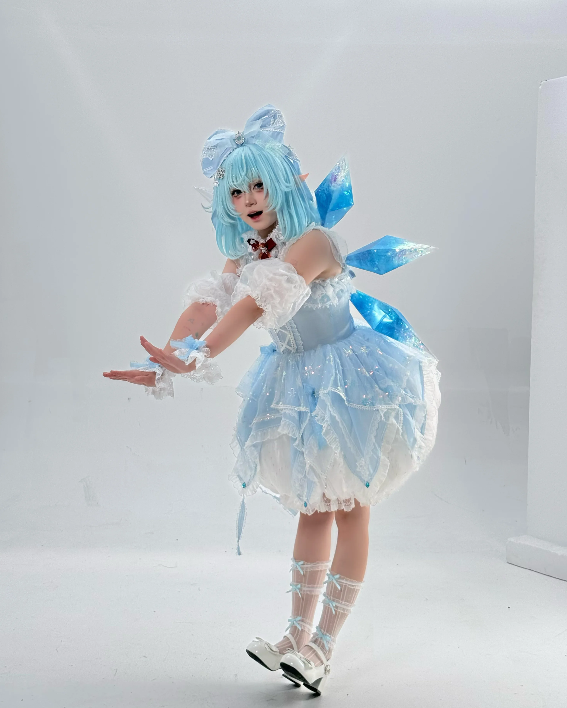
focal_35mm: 28
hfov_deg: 51.5
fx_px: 587
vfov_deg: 62.2
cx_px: 282
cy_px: 345
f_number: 1.5
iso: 125
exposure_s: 1/60
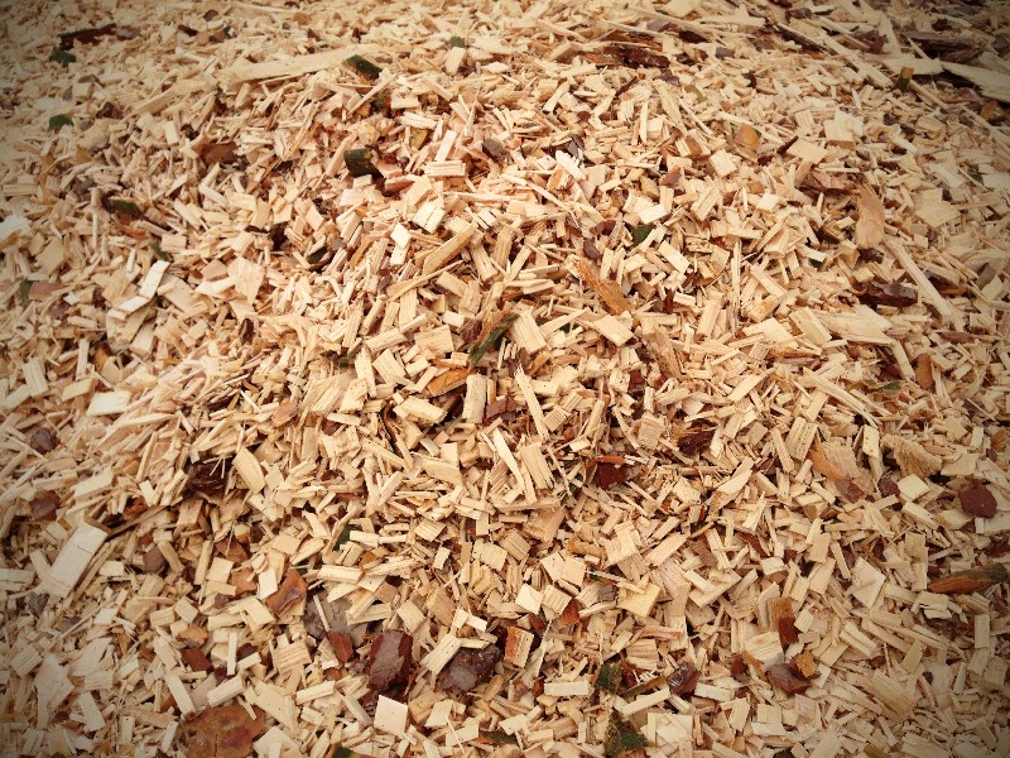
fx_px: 963
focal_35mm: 33
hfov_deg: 55.4
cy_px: 379
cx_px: 505
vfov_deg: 42.9
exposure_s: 1/1063
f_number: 2.4
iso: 50
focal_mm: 4.13
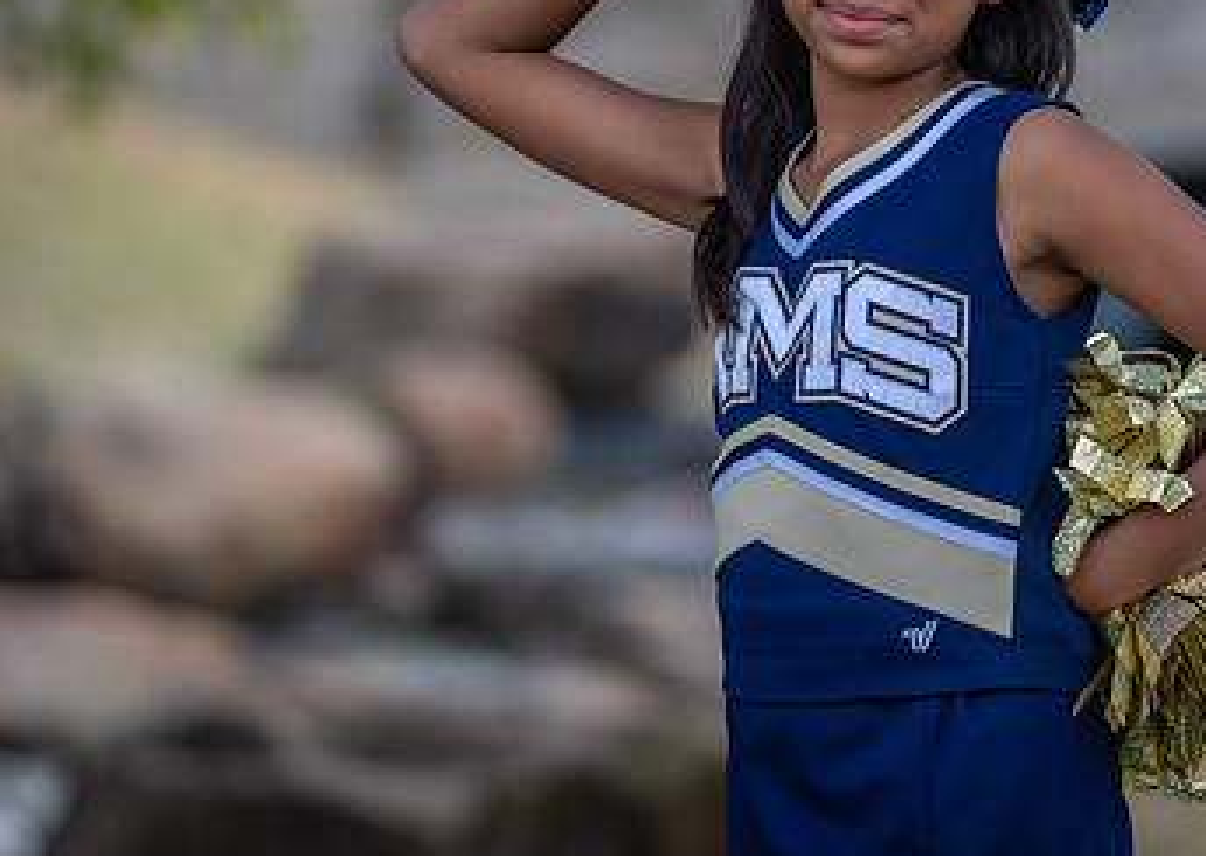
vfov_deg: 5.3
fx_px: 9260
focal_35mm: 271
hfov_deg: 7.4
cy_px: 164
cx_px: 882
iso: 160
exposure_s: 1/320
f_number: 2.8
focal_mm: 148
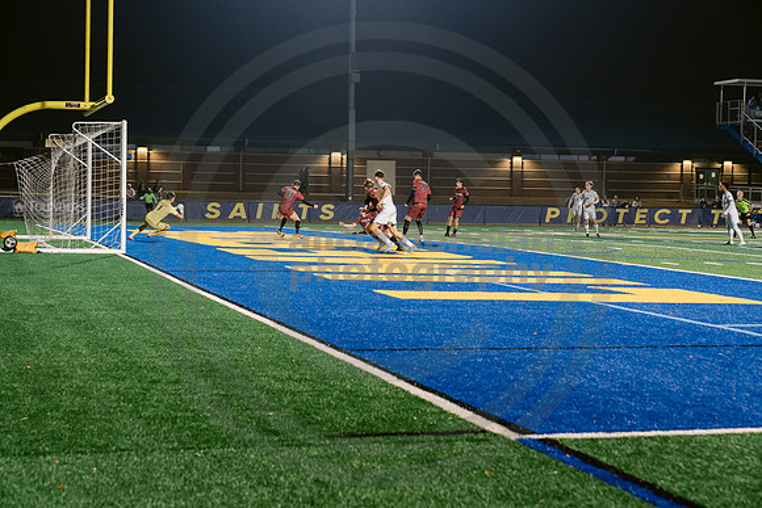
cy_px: 254
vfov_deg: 19.5
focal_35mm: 70
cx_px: 381
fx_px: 1482
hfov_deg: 28.8
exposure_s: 1/200
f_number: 4.5
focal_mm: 70
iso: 2500
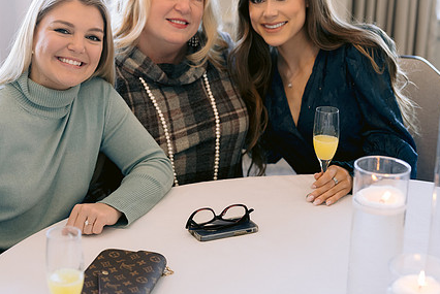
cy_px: 108
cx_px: 158
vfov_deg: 20.0
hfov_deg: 29.5
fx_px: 832
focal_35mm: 68
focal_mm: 50
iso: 800
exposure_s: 1/200
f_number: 3.2
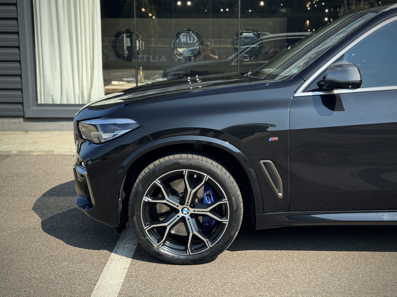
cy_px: 148
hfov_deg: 39.7
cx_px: 198
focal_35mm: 48
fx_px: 550
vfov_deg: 30.3
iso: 64
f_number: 1.78
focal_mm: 6.76
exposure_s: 1/1524
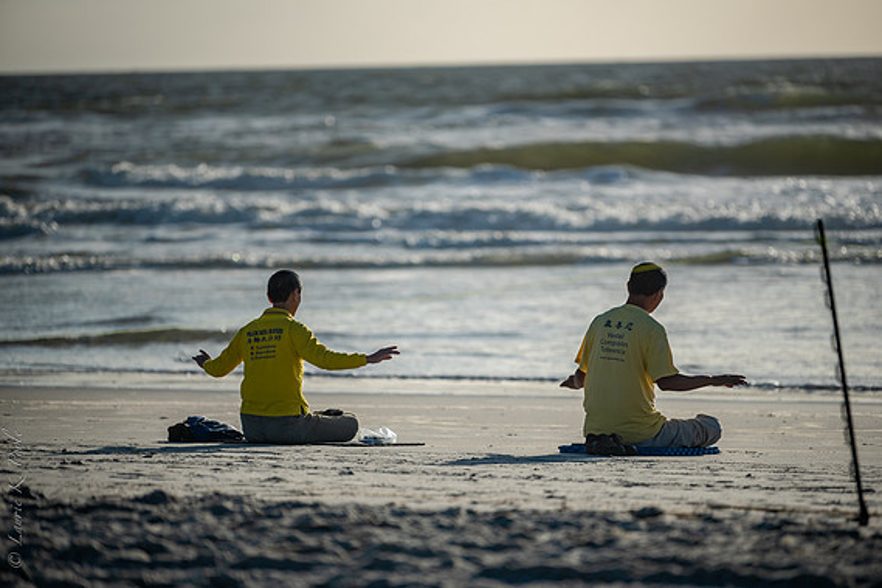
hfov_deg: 10.1
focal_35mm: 204
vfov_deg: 6.7
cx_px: 445
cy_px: 289
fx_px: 4996
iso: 200
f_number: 2.8
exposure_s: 1/4000
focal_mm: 200
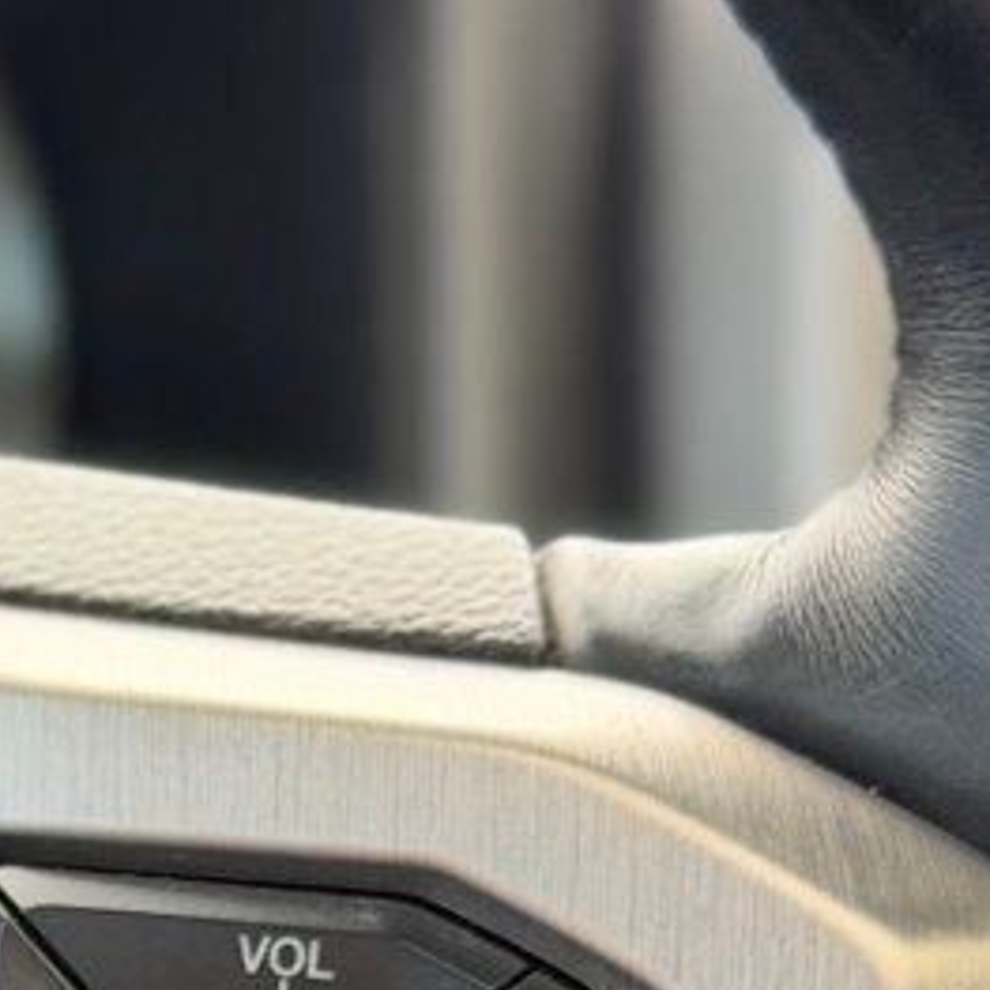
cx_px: -527
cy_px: 1378
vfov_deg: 10.3
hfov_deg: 10.2
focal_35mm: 165
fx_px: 5339
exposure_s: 1/203
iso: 100
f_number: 1.78
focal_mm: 6.76
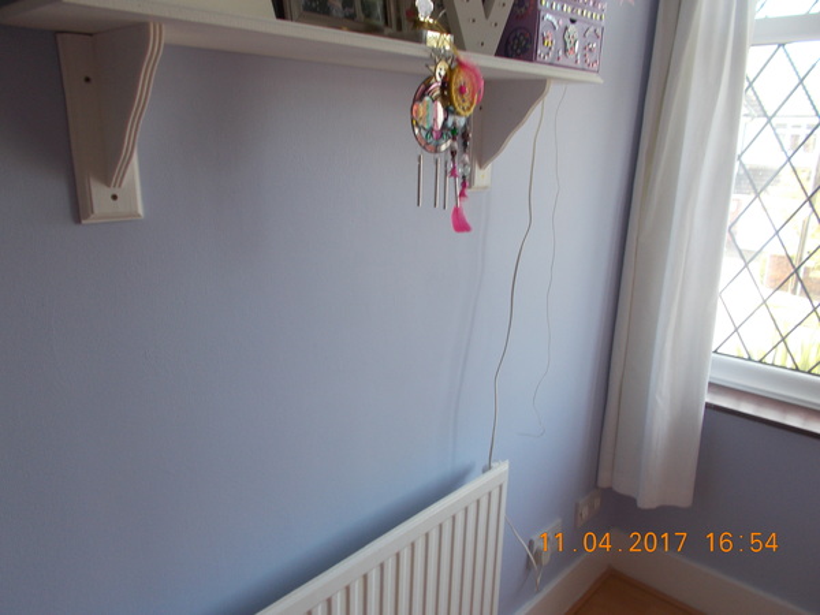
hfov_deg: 67.3
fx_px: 616
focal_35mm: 26
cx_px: 410
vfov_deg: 53.1
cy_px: 308
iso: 80
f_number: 3.2
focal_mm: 4.6
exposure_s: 1/40
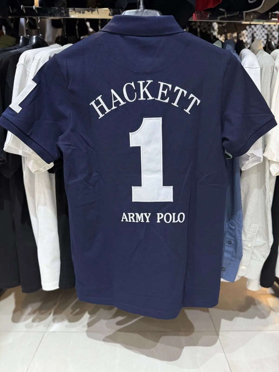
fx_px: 258
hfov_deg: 56.8
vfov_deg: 71.6
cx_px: 140
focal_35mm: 24
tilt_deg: -10.4
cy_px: 186
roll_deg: +1.2
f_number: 1.78
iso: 320
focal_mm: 6.76
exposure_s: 1/60
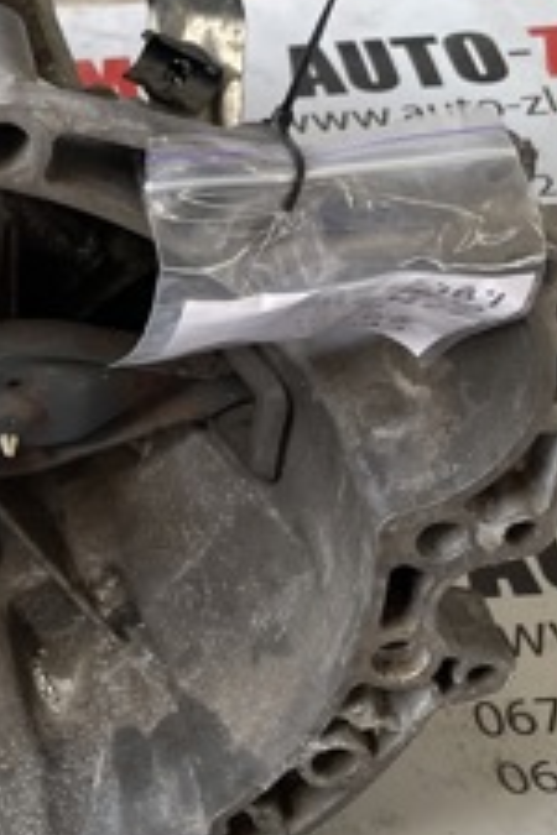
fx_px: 1787
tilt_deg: -42.6
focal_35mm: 77
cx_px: -219
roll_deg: +2.8
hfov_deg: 16.5
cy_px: 295
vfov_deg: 26.2
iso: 100
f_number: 1.6
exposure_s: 1/121
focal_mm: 4.2
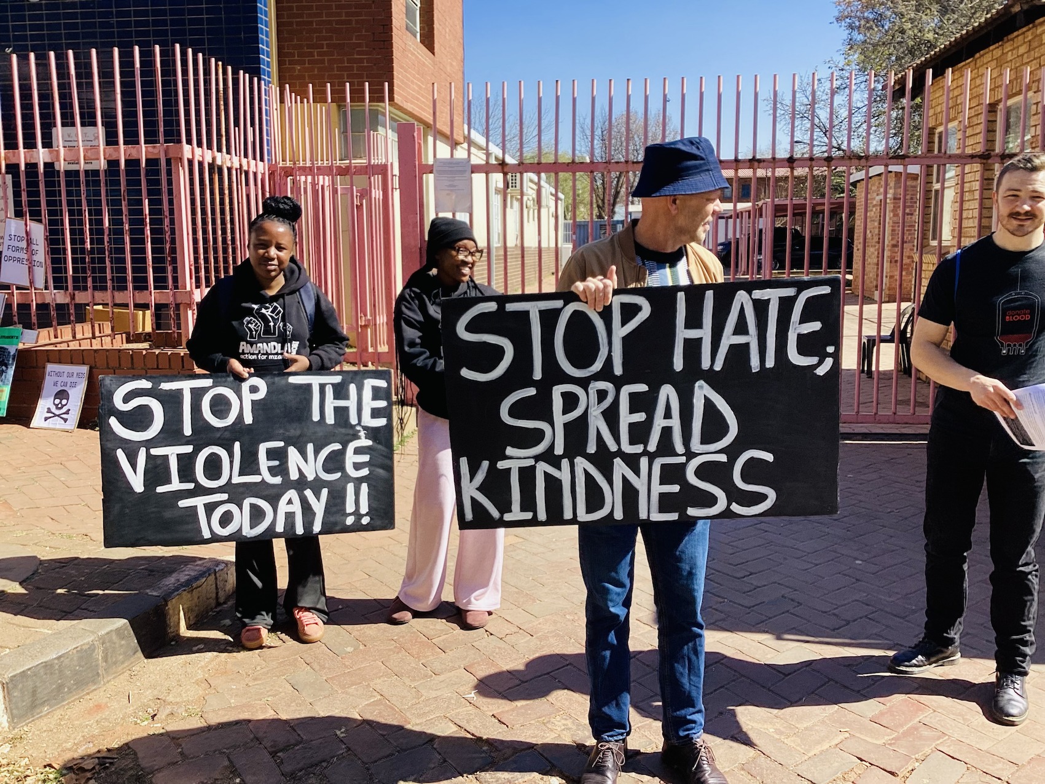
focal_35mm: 31
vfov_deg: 45.4
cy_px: 392
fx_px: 936
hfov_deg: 58.3
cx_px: 522
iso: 25
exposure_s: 1/539
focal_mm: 3.3
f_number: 2.4
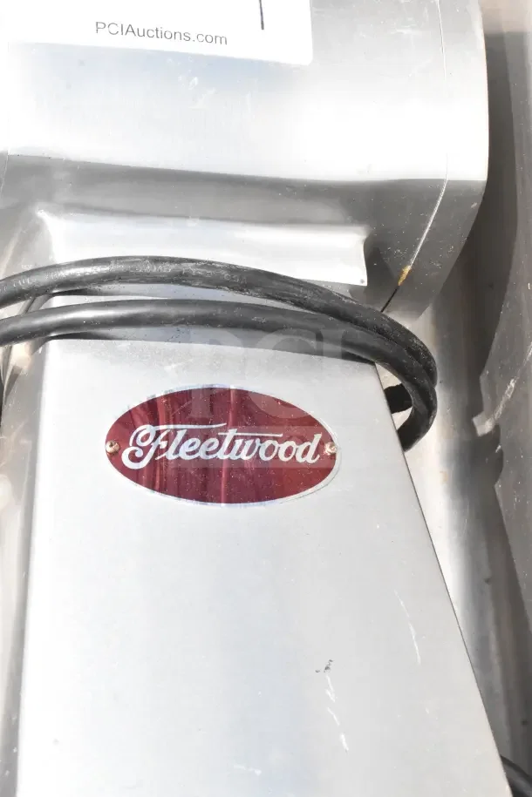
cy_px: 398
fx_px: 1829
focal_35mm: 82
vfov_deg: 24.6
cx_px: 266
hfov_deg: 16.6
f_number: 20
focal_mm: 55
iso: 6400
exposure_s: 1/1600
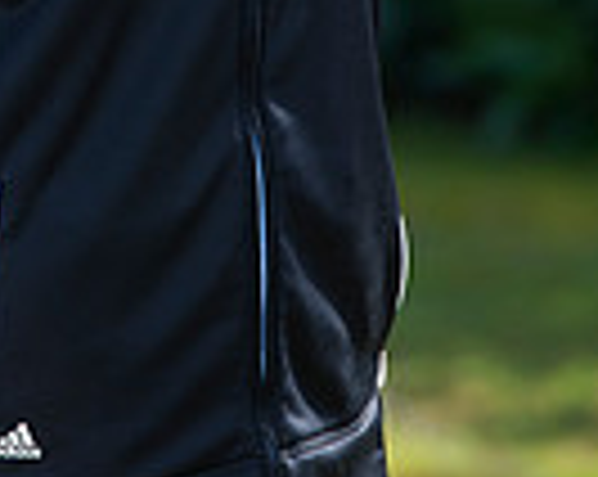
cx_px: 223
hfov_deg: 3.2
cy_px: -328
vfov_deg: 2.6
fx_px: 10674
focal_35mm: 604
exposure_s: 1/320
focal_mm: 190
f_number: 5
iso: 200
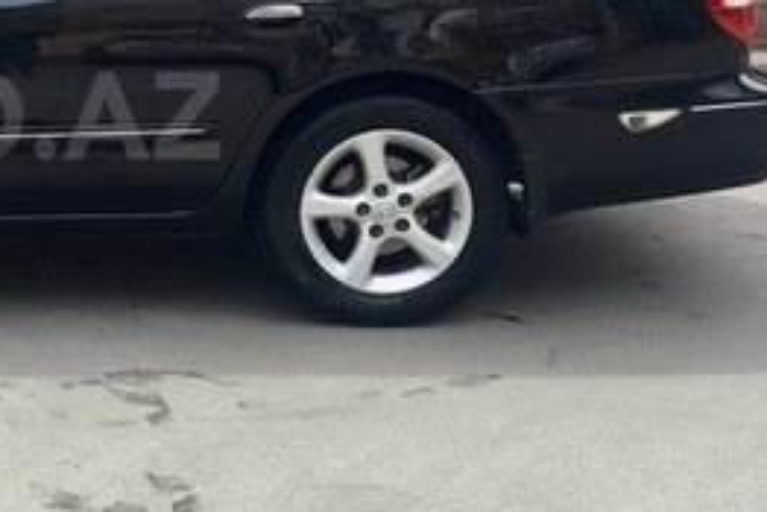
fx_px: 1620
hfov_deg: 24.8
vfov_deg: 17.8
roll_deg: +1.2
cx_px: -79
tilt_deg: -10.8
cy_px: 116
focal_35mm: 76
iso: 25
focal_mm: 4.15
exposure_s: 1/368
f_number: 2.2
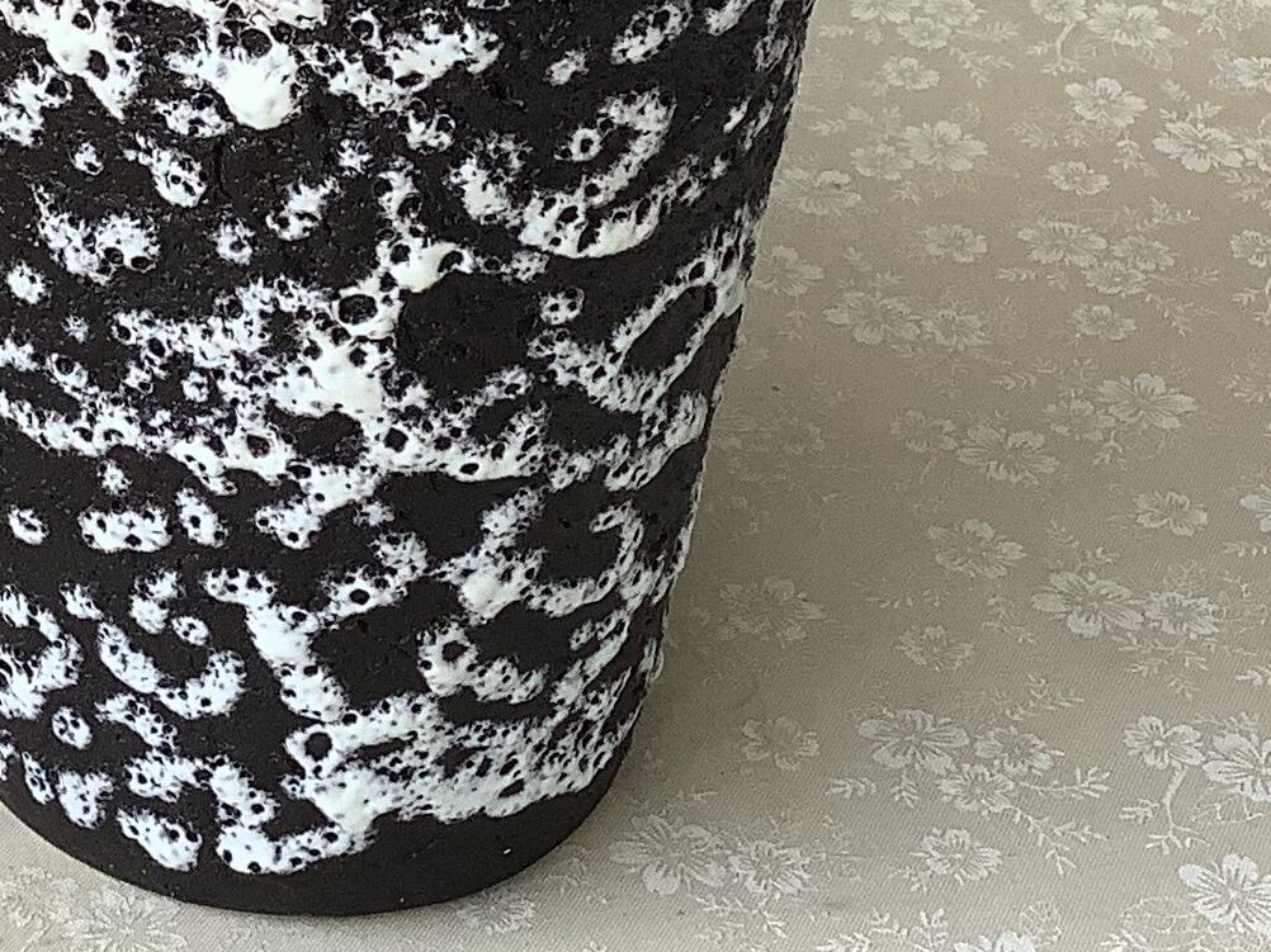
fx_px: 3708
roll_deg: -2.3
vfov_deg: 14.2
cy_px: -170
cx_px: 263
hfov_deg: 19.3
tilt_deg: -21.6
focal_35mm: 101
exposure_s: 1/100
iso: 40
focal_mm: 3.3
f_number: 2.4
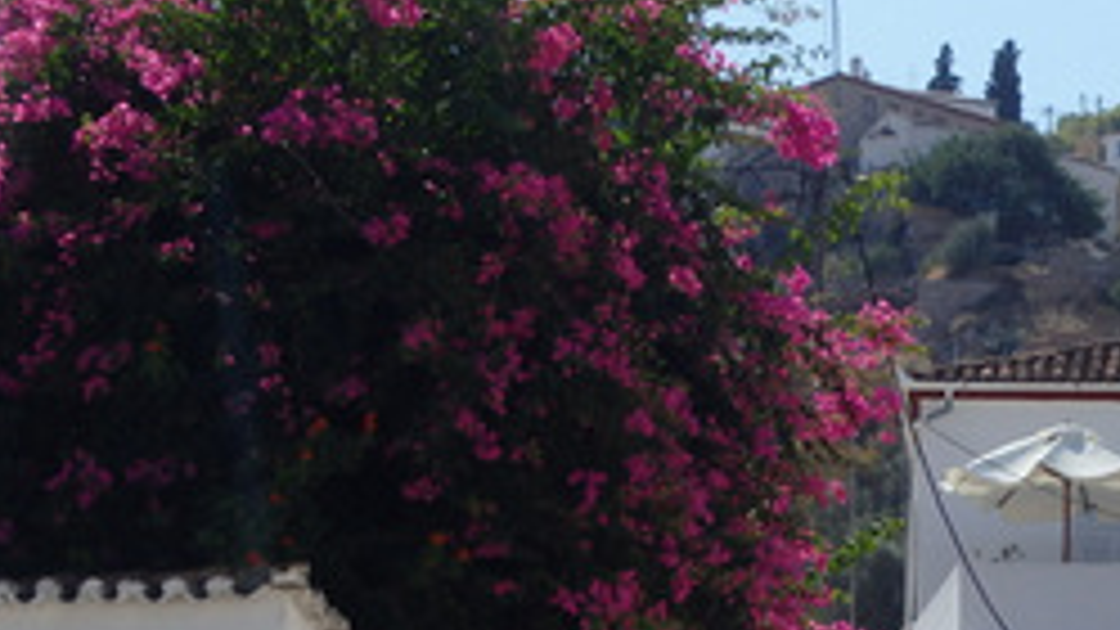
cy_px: 727
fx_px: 3890
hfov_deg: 16.2
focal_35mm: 131
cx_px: 1035
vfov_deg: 9.2
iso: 125
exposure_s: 1/125
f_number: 14
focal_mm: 10.7
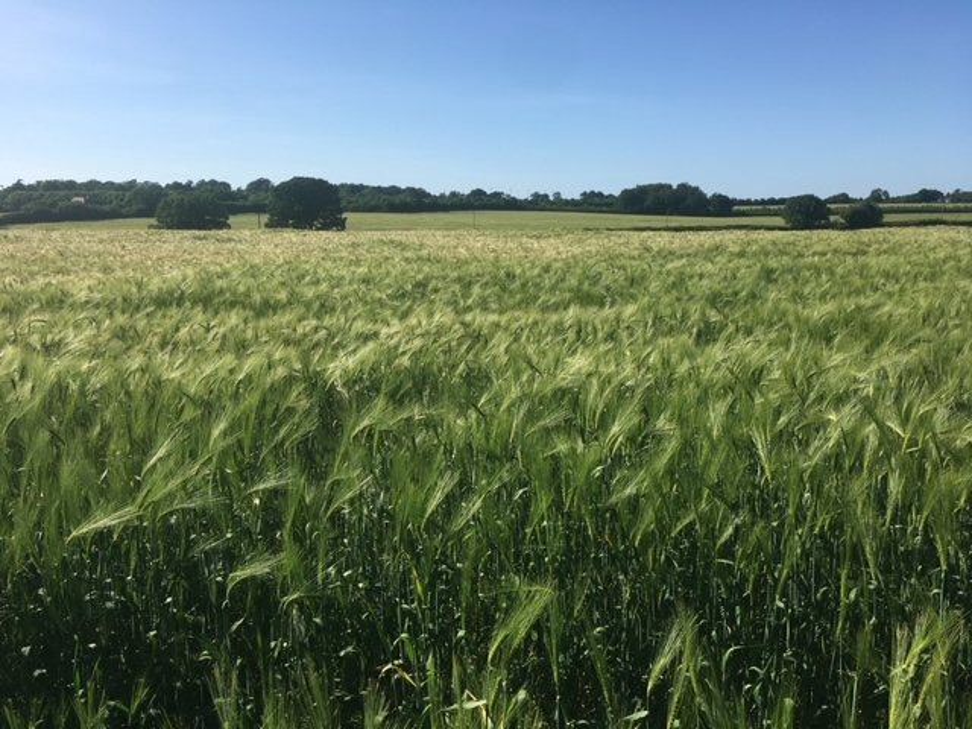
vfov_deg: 48.2
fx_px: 814
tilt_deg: -10.2
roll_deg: +1.0
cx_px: 486
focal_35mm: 29
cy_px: 364
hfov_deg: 61.7
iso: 25
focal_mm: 4.15
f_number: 2.2
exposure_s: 1/1709
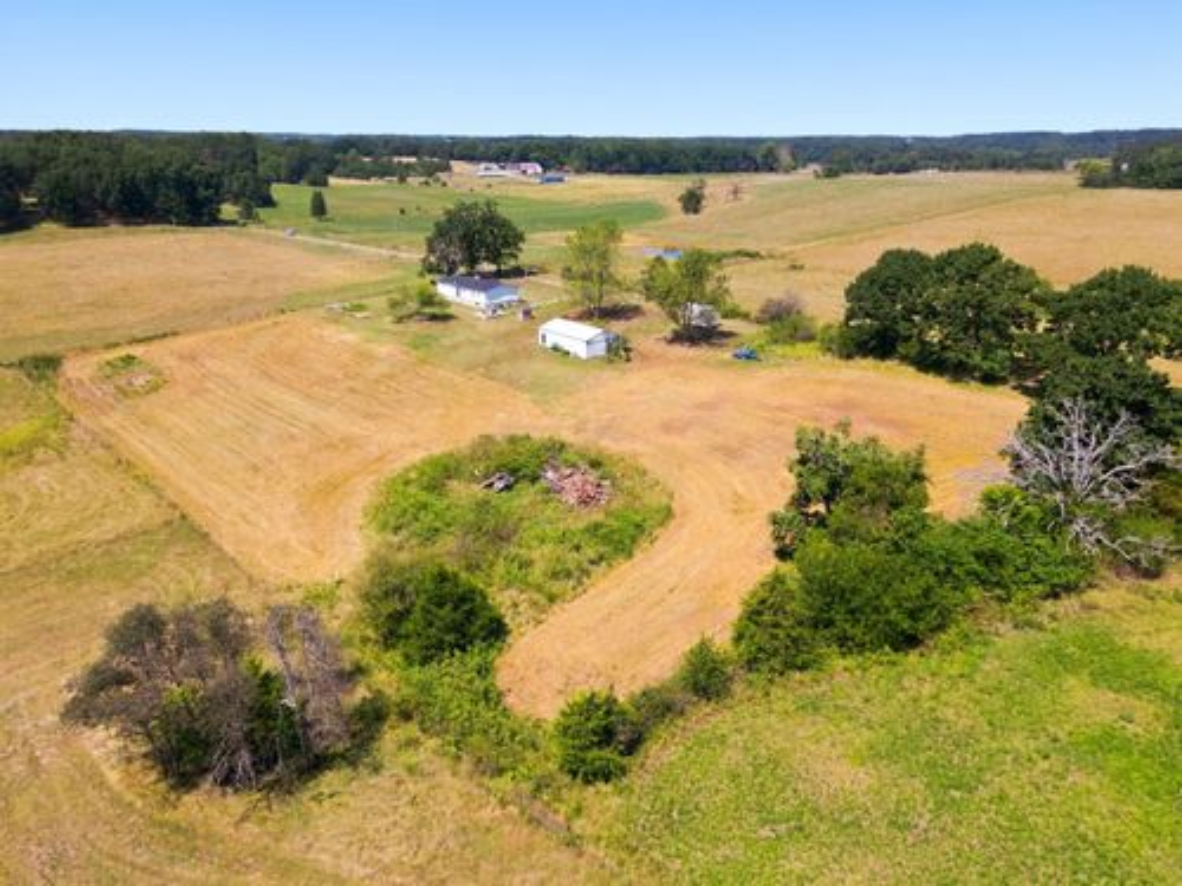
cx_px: 591
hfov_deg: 71.6
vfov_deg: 56.8
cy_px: 443
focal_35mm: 24
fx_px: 820
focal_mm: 4.5
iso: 100
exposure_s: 1/640
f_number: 2.8
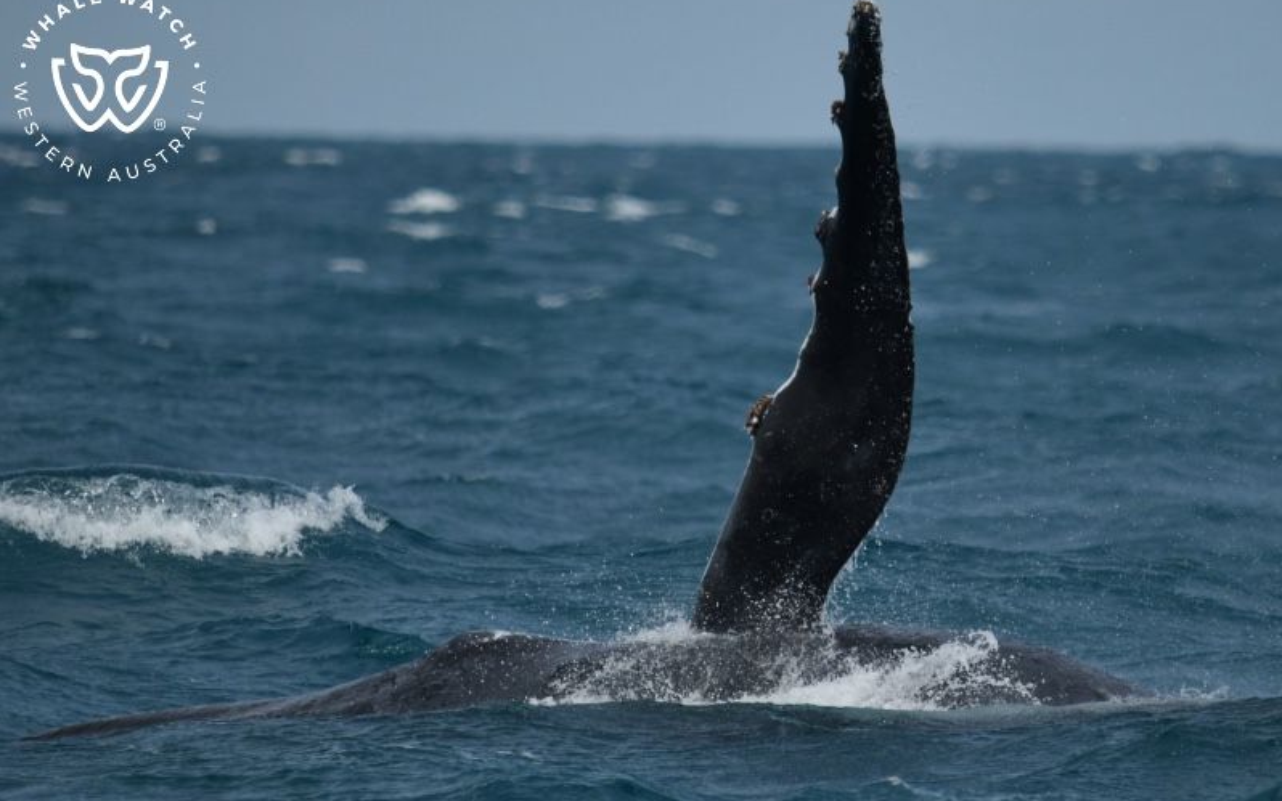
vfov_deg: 2.1
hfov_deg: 3.4
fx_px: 21420
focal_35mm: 613
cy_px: 407
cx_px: 641
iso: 800
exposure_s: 1/8000
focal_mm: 600
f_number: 6.3
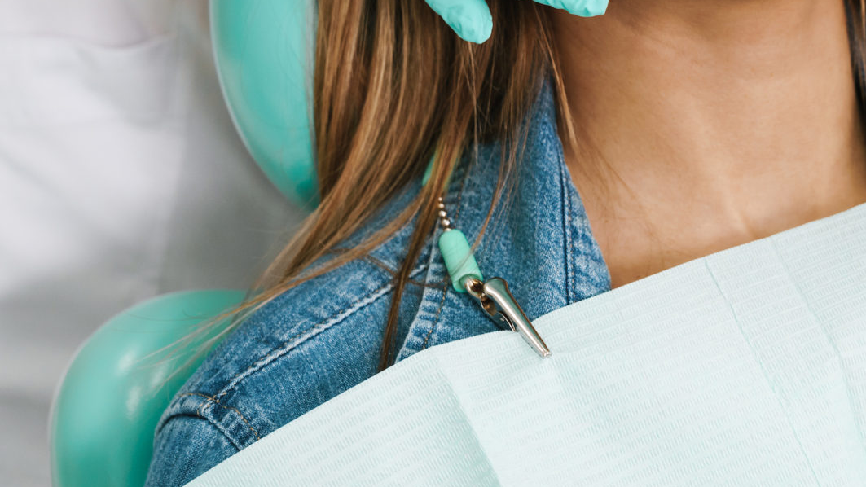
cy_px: -20
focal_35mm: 116
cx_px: 834
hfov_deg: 18.1
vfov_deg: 10.3
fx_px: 2664
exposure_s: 1/160
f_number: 4.5
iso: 800
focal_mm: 46
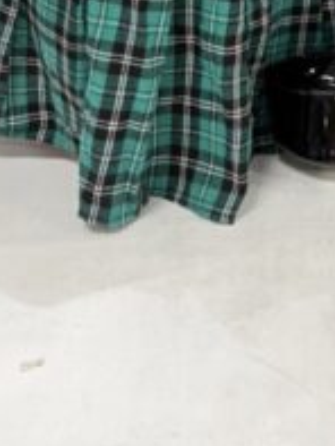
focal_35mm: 79
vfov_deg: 21.2
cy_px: -204
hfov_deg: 18.3
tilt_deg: -13.0
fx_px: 1018
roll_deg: +0.5
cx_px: 319
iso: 200
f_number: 1.6
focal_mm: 5.1
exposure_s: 1/60
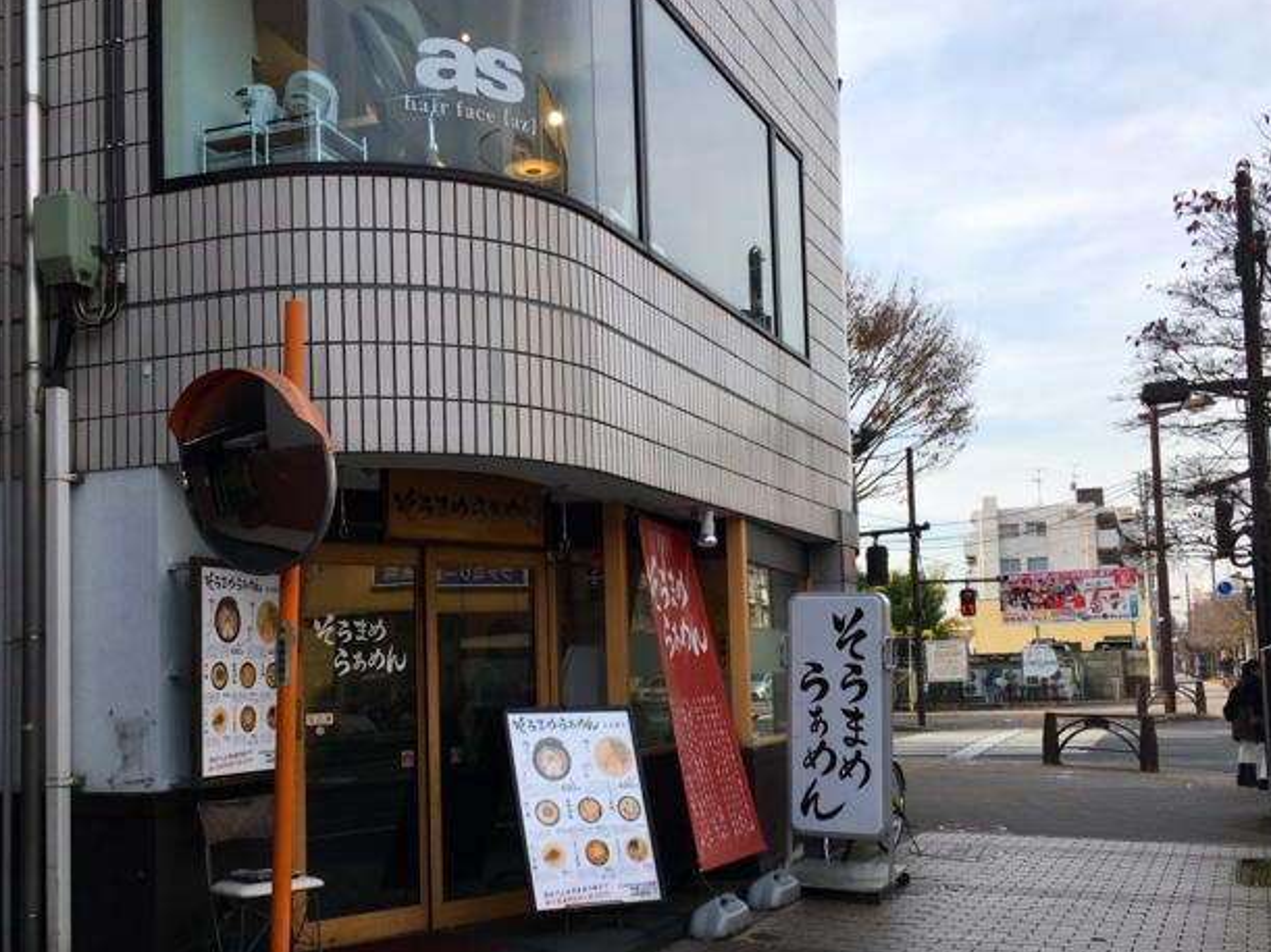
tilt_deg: +2.8
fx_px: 1395
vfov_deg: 37.5
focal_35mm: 38
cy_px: 578
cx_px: 591
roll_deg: +0.9
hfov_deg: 48.9
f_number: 2.2
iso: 25
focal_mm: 4.15
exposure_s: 1/785
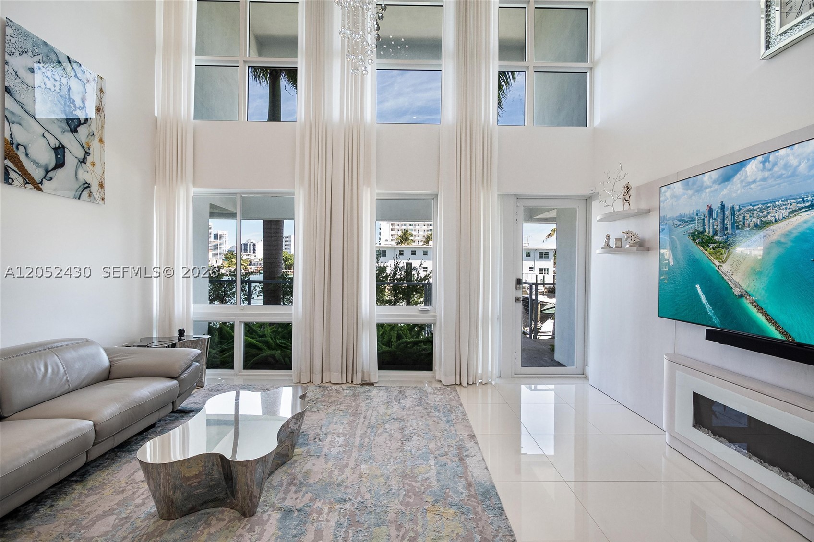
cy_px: 271
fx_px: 316
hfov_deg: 104.3
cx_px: 407
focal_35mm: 14
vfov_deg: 81.2
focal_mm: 7
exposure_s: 1/125
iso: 400
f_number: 5
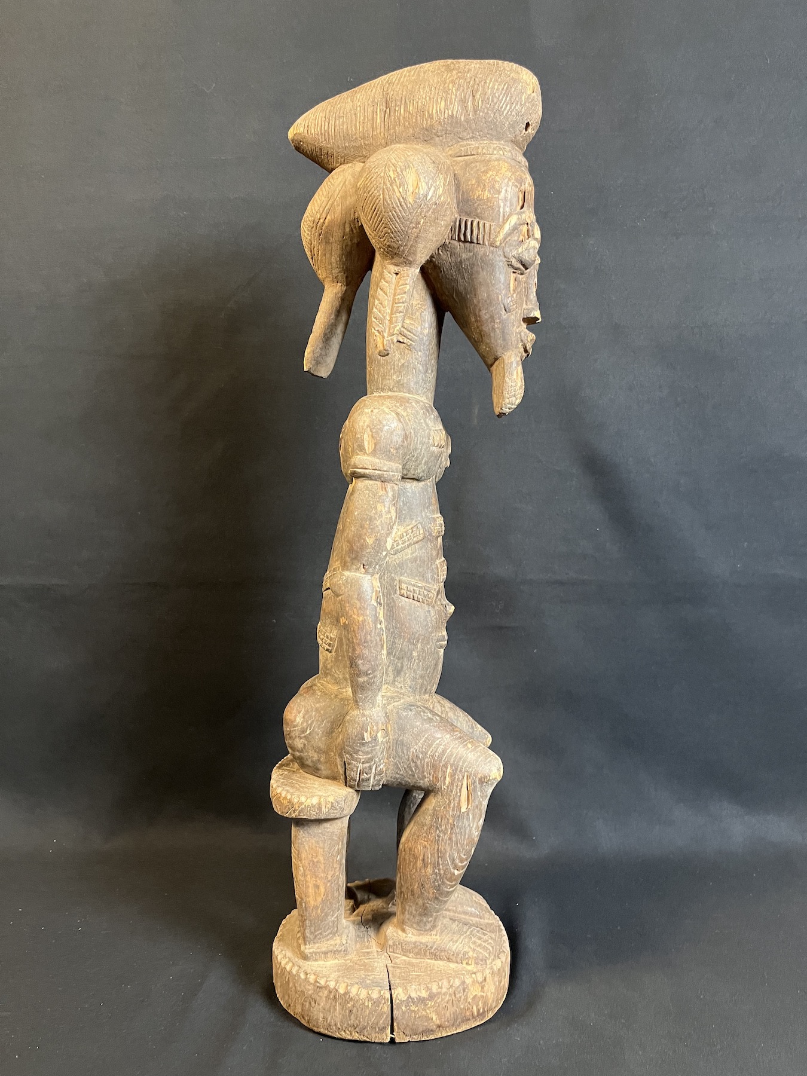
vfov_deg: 67.3
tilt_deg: -4.1
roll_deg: -1.3
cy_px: 538
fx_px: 808
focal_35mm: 26
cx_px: 404
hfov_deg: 53.1
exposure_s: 1/50
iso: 500
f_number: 1.6
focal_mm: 5.1
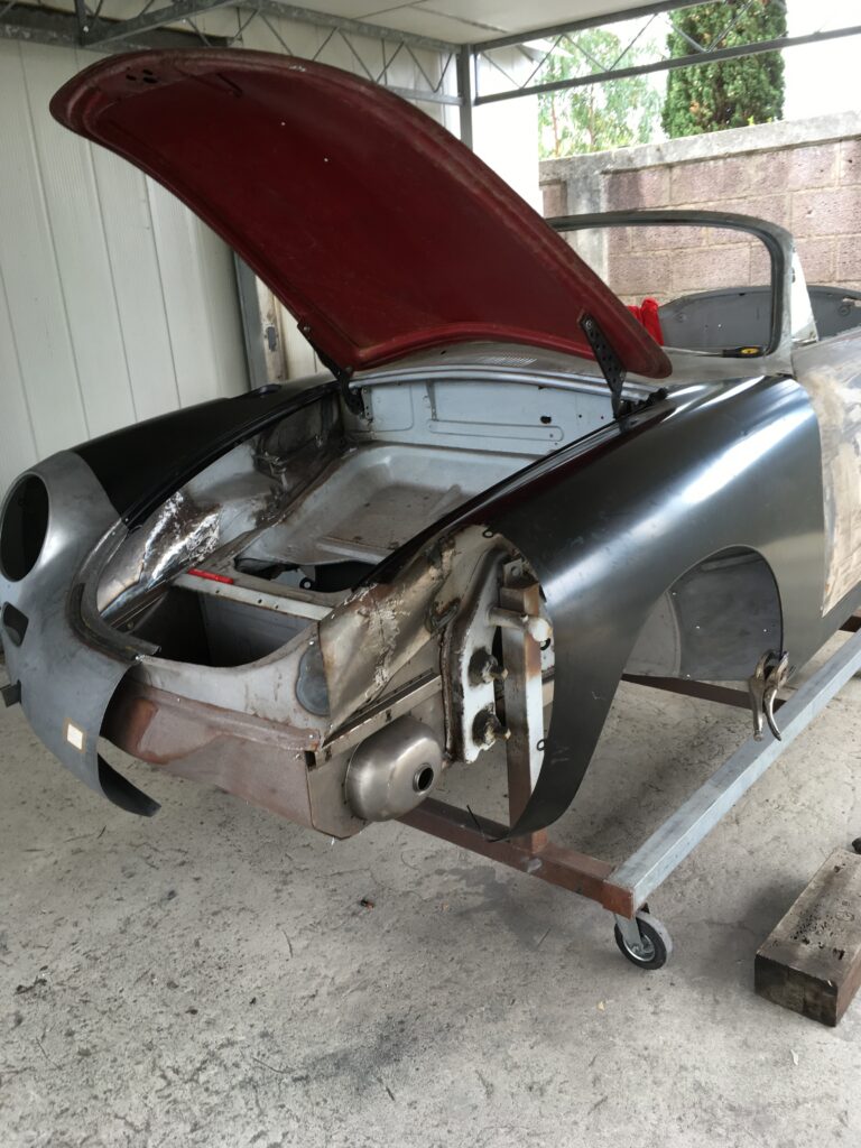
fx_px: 962
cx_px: 430
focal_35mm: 29
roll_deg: +4.8
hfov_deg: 48.2
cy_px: 574
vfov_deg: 61.7
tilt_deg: -17.2
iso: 32
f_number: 2.2
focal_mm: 4.15
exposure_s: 1/50
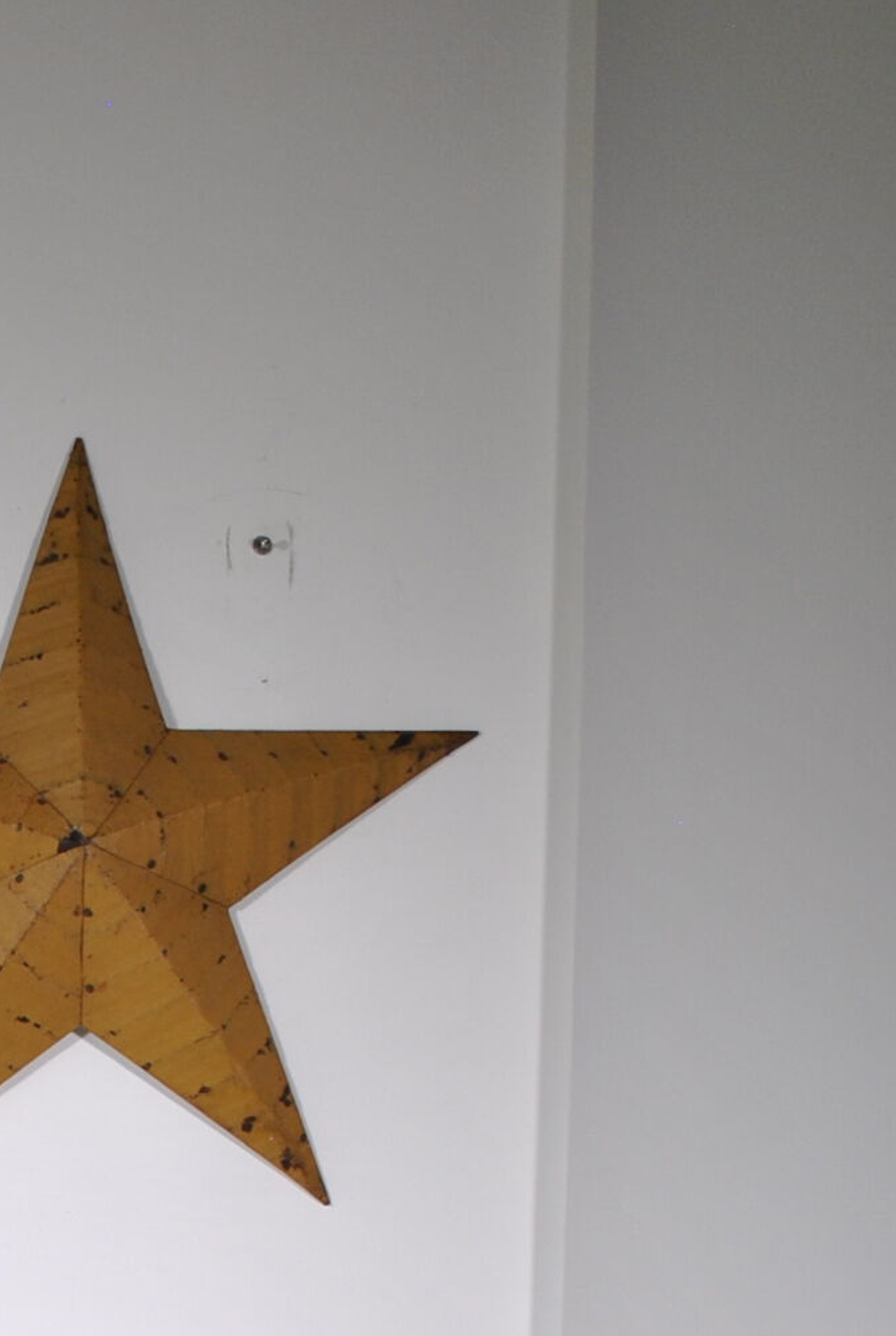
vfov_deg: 19.5
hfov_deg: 13.8
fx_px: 3569
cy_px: 1748
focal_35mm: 96
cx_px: -278
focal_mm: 22
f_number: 5
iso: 200
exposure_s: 1/30
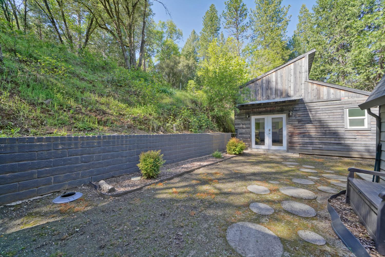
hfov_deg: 108.3
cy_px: 128
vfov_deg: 85.4
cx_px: 192
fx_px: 139
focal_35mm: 13
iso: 100
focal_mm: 13
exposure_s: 1/30
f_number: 7.1
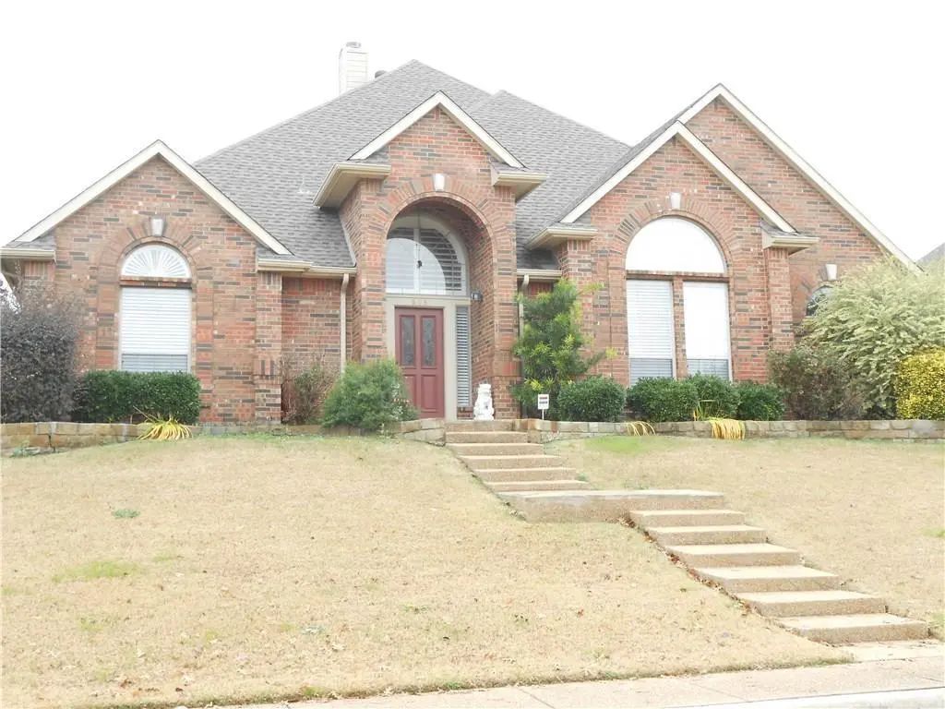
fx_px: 1201
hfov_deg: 42.9
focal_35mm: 44
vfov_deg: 32.9
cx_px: 472
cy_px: 354
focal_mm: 7.8
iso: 80
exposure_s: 1/50
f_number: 4.5
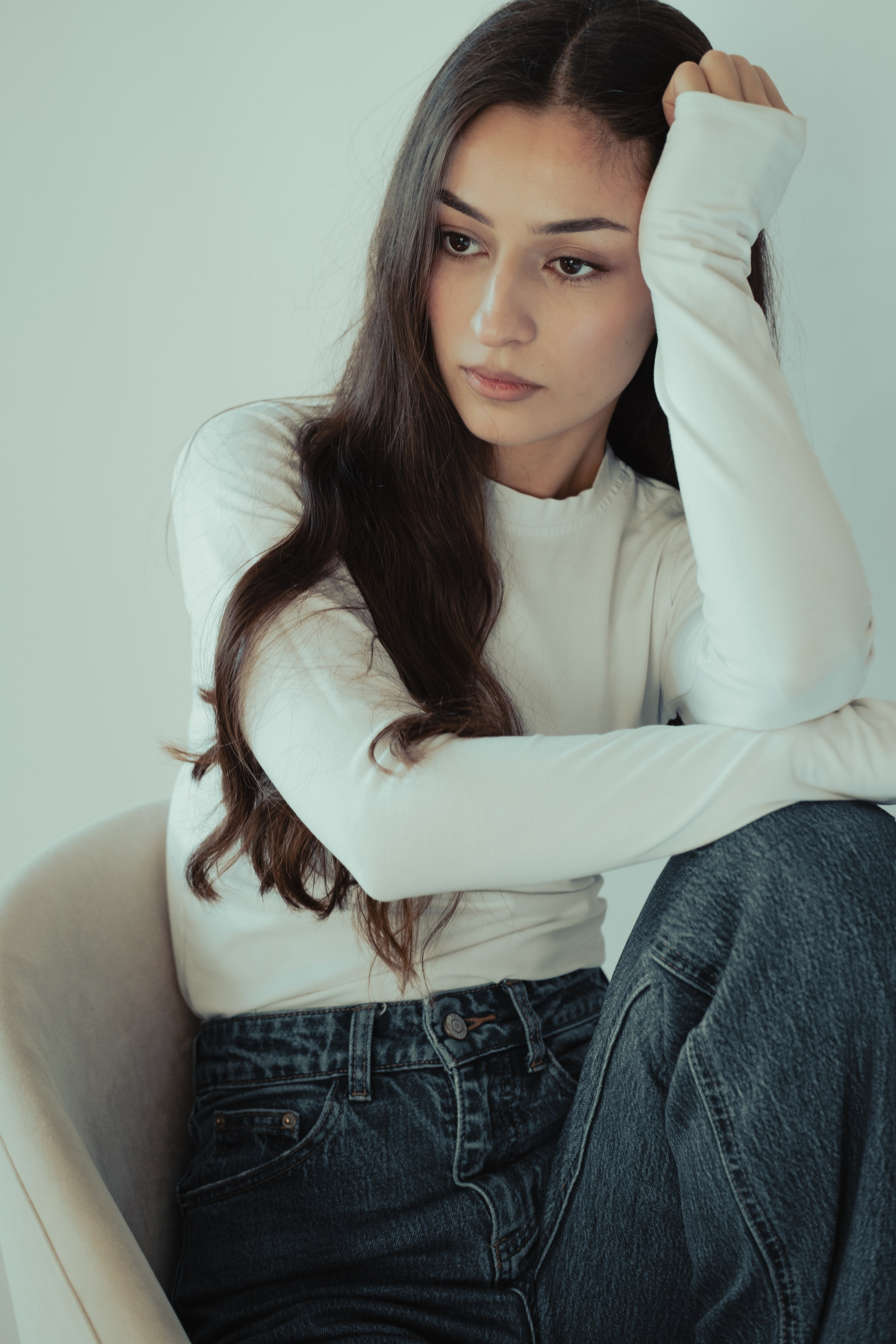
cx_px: 448
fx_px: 1979
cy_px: 672
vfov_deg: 37.5
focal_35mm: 53
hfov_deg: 25.5
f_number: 2.8
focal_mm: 35
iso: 320
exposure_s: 1/180
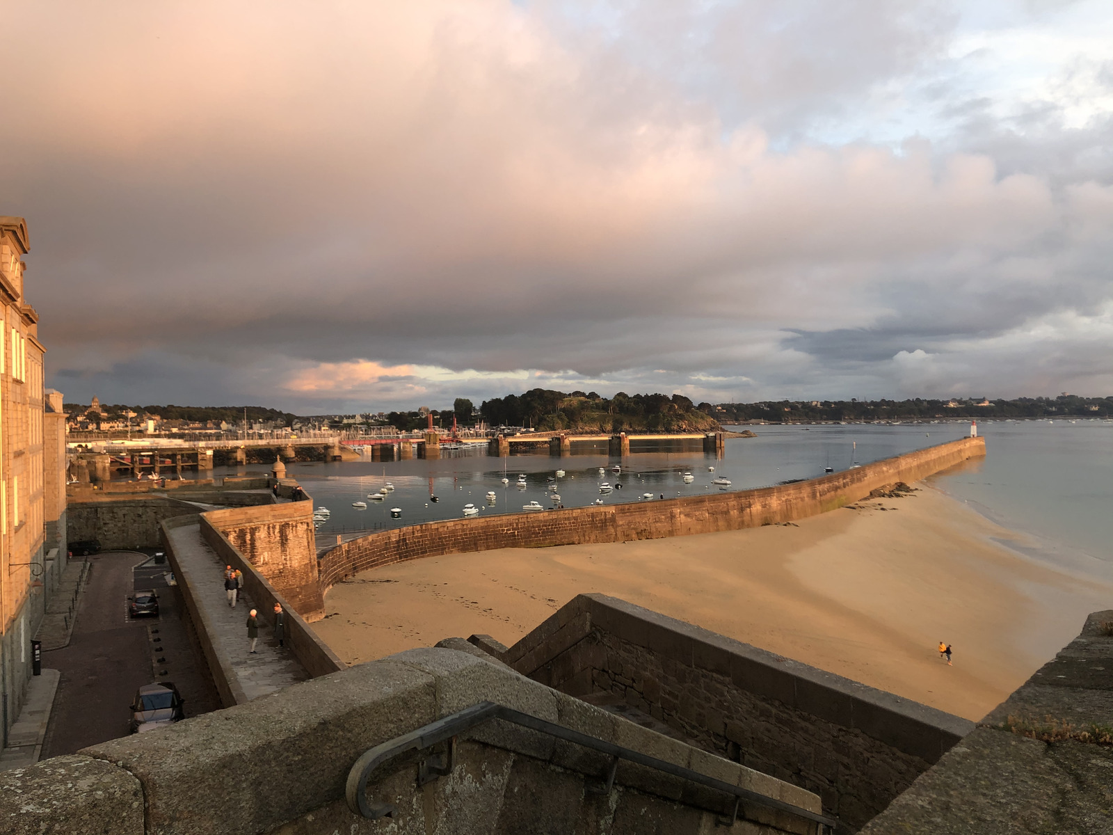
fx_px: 900
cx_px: 556
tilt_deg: -0.7
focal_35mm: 28
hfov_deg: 63.4
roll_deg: +1.8
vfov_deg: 49.7
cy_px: 418
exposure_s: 1/120
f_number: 1.8
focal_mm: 4
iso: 32
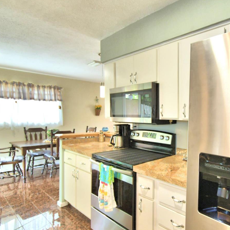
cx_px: 173
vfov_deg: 67.2
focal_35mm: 23
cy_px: 122
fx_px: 173
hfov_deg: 63.3
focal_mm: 10
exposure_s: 1/30
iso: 220
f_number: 4.5
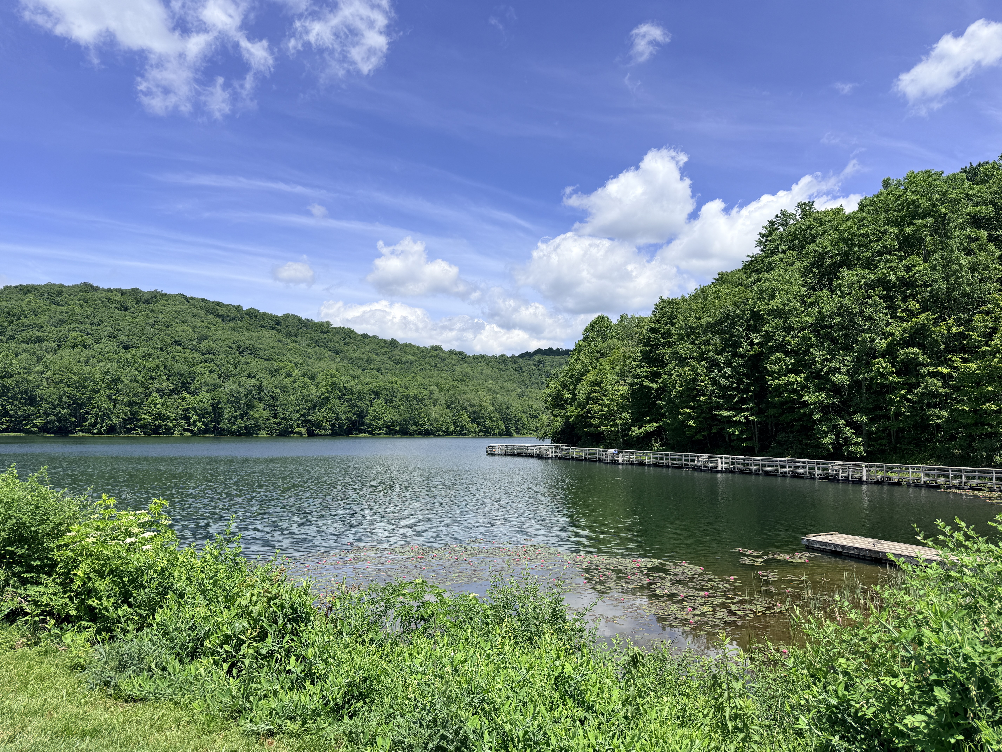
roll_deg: -0.6
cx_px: 501
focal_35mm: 24
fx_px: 695
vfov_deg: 56.8
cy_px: 376
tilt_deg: +4.8
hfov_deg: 71.6
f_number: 1.78
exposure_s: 1/5319
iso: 80
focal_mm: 6.76
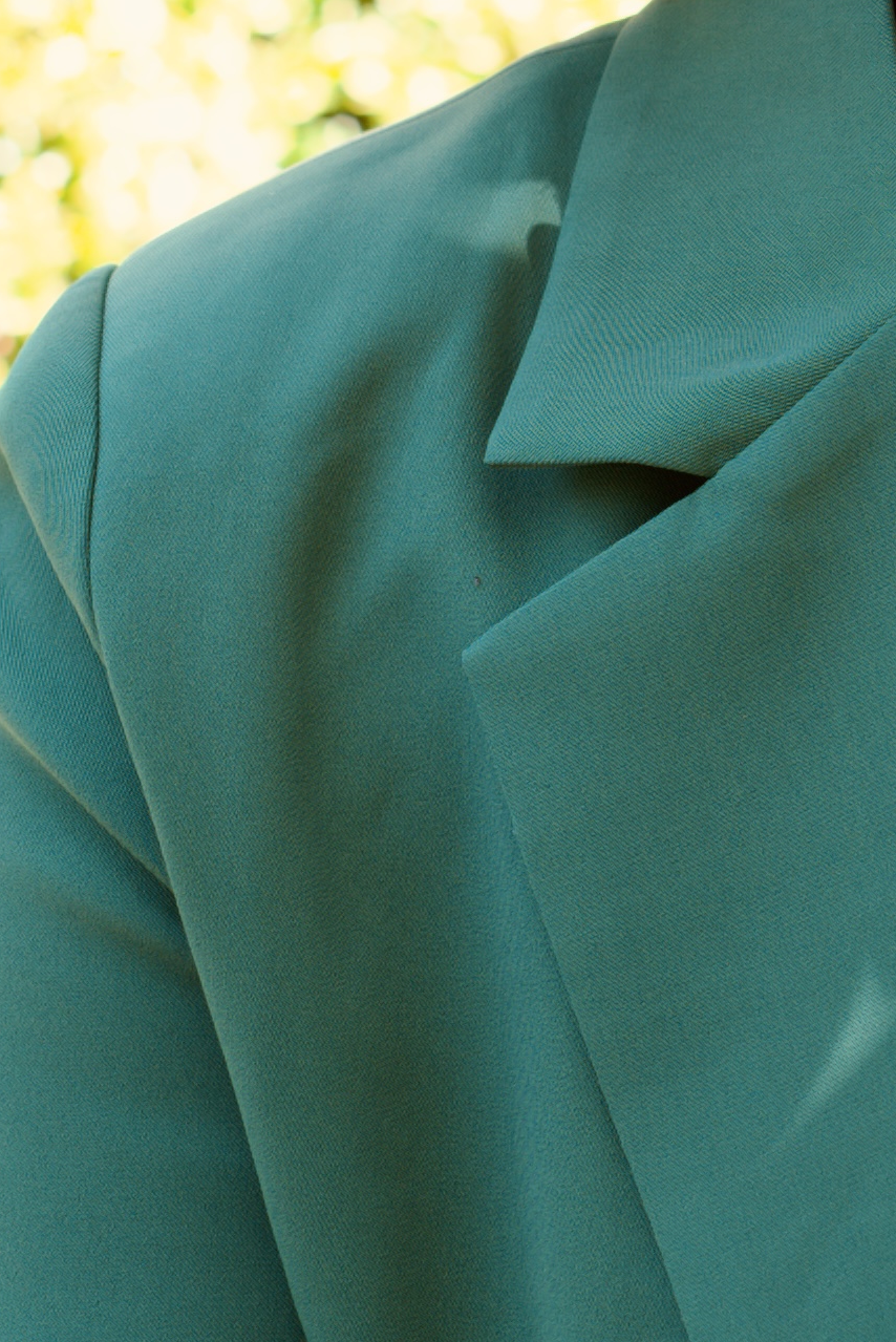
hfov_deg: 9.0
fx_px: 5556
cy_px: -50
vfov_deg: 13.5
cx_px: 1241
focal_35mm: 149
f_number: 4
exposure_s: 1/60
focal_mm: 50
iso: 100
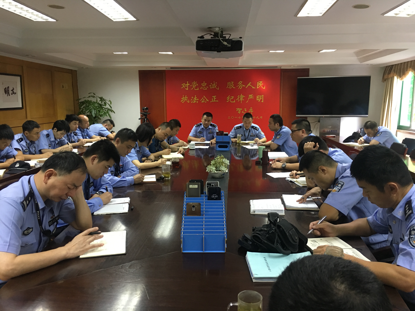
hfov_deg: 61.7
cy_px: 156
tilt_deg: -7.8
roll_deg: -0.3
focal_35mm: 29
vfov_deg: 48.2
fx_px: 348
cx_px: 208
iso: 160
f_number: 2.2
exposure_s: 1/33
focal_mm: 4.15
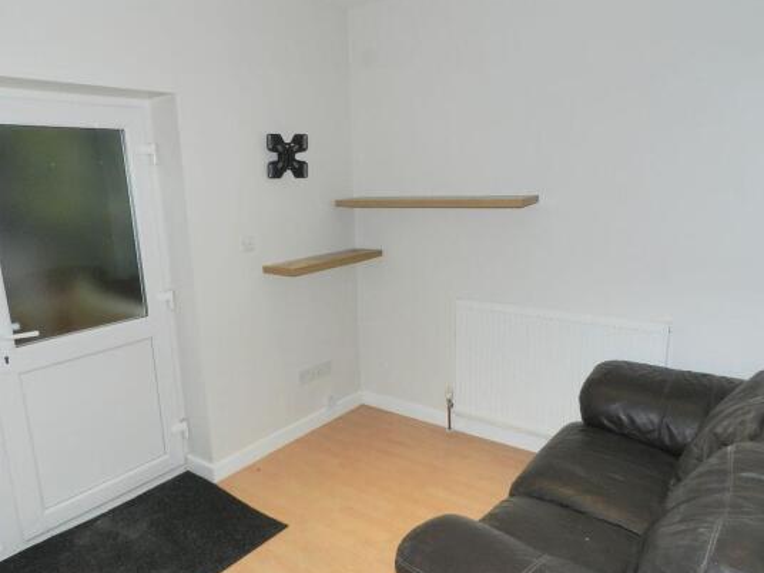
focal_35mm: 25
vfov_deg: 54.8
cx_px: 358
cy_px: 306
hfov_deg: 69.3
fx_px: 552
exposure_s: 1/30
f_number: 6.3
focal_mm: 4
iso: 250
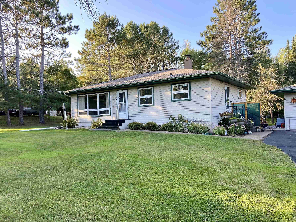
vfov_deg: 51.4
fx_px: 231
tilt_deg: +0.2
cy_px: 114
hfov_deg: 65.3
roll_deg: +1.6
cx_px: 148
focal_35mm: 27
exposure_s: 1/195
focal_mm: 4.25
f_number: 1.8
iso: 32
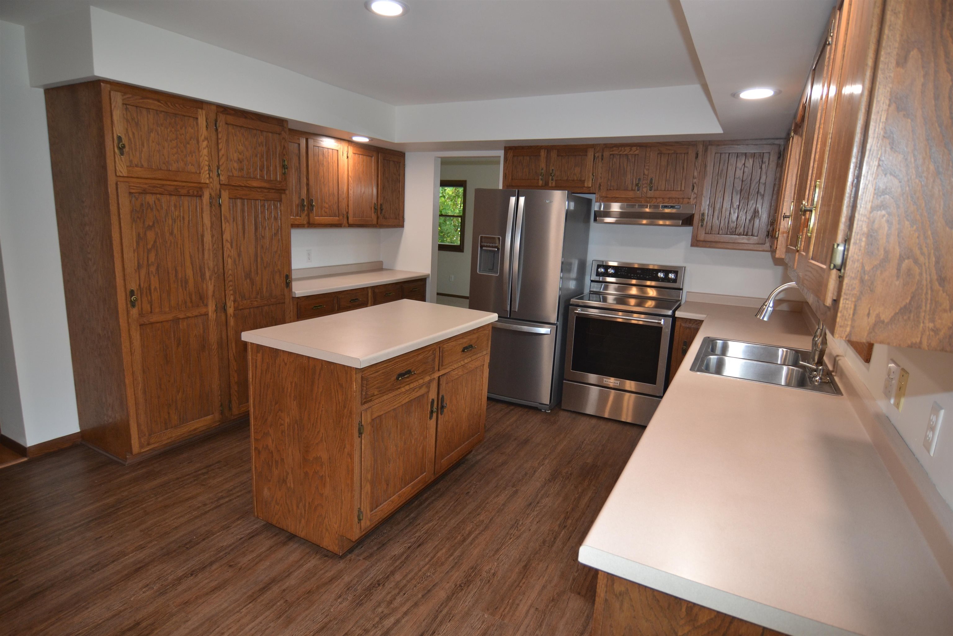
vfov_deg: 67.4
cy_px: 318
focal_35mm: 18
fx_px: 476
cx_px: 476
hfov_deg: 90.0
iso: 400
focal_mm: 12
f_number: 4
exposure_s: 1/60
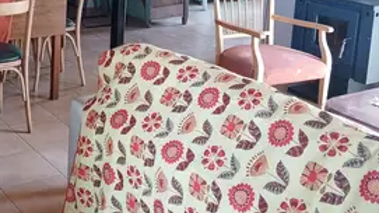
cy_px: 24
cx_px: 76
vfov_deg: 25.2
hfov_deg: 42.6
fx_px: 462
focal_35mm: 46
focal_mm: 3.98
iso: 250
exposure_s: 1/50
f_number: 1.8
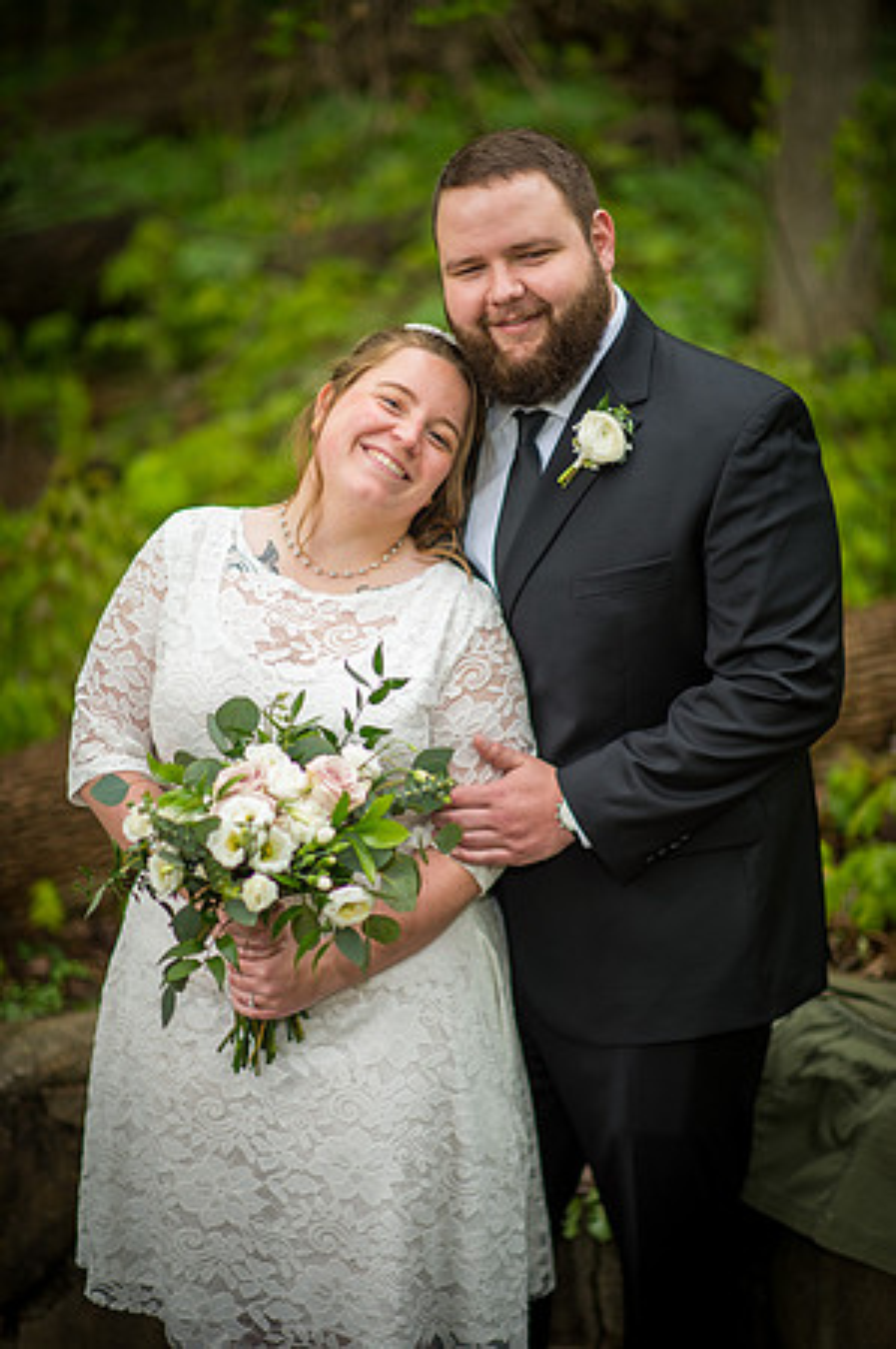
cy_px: 674
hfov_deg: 16.0
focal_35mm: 85
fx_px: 3180
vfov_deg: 23.9
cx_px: 448
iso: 400
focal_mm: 85
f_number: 1.4
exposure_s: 1/2000
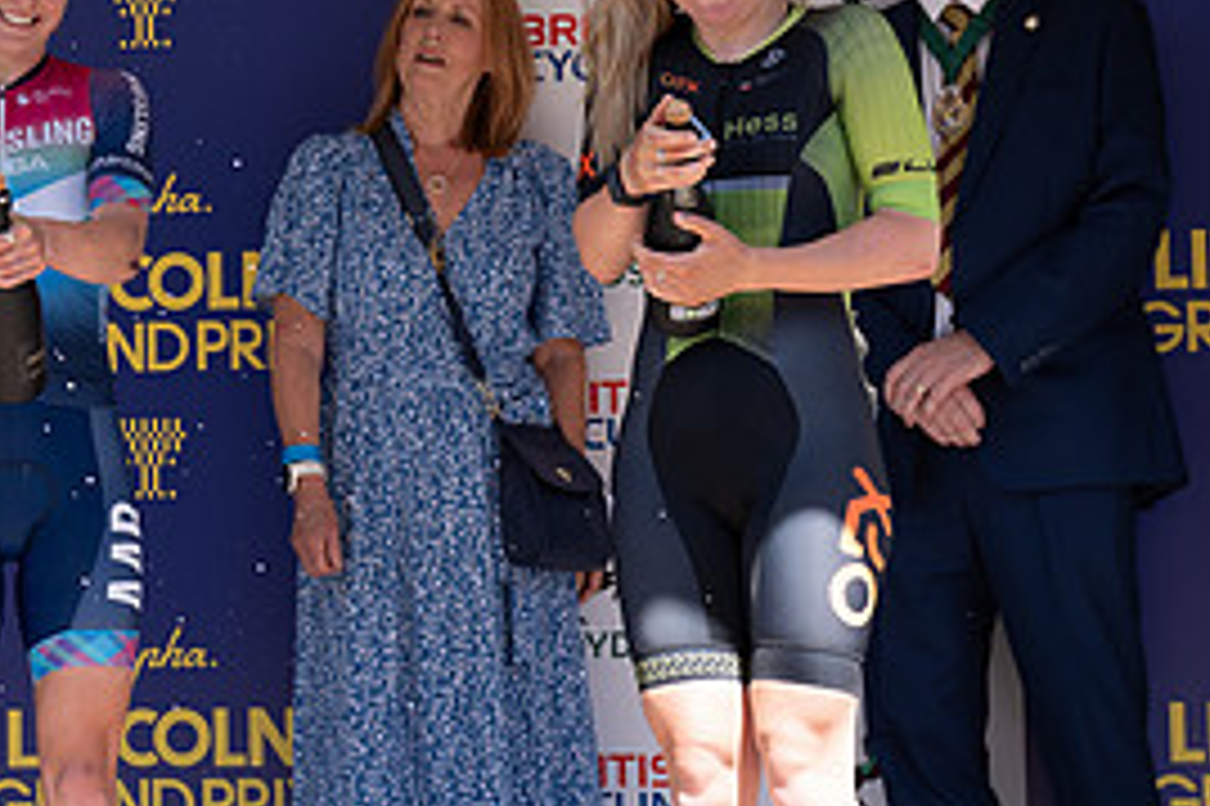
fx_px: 5072
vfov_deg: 9.0
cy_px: 110
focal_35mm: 151
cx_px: -31
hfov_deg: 13.4
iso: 500
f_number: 4
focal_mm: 70
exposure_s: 1/1000
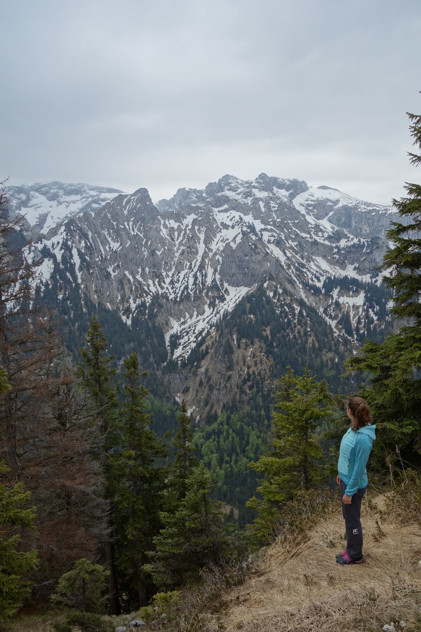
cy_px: 316
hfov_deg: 46.4
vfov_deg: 65.5
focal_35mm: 28
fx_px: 491
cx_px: 210
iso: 125
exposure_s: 1/400
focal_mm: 10.4
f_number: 5.6
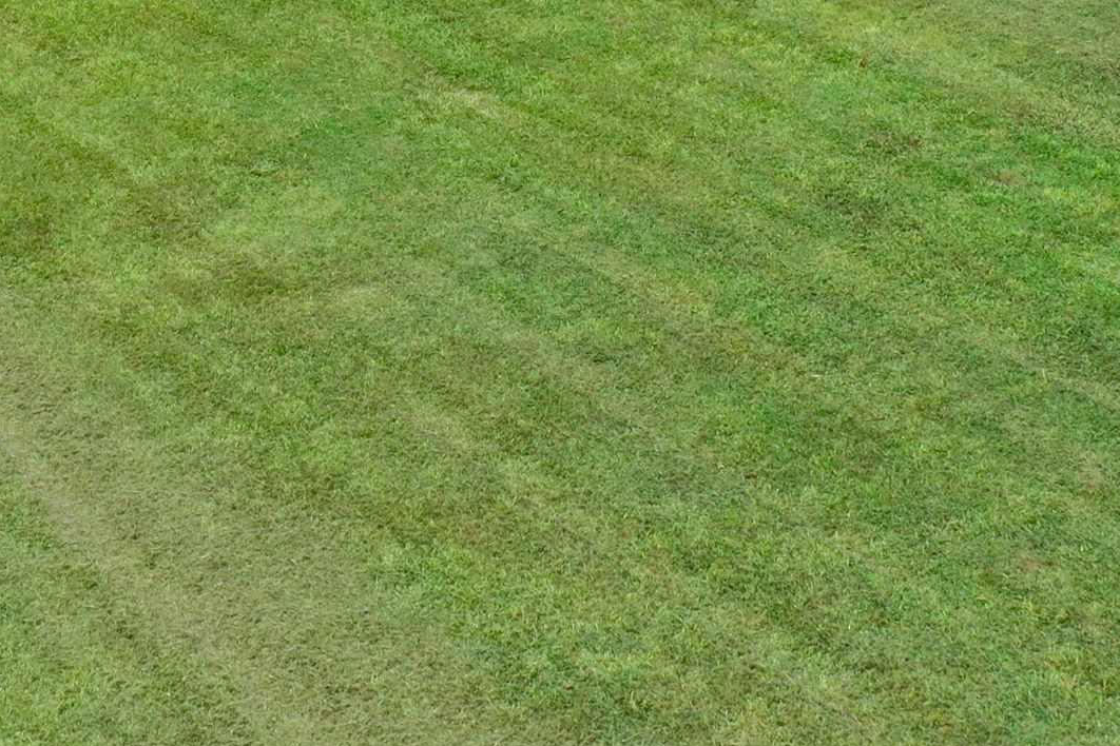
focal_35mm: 81
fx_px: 2520
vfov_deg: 15.8
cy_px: -303
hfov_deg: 24.8
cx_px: 268
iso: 100
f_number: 11
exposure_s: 1/120
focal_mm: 10.26
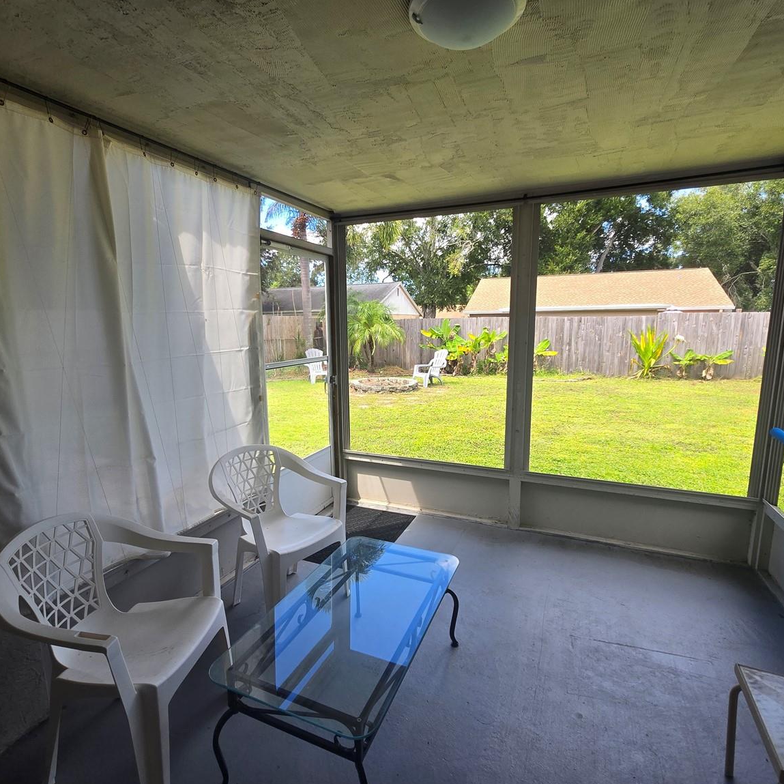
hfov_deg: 87.3
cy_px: 394
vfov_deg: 87.4
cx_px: 368
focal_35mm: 16
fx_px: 410
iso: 50
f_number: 2.2
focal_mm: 2.2
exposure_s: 1/175
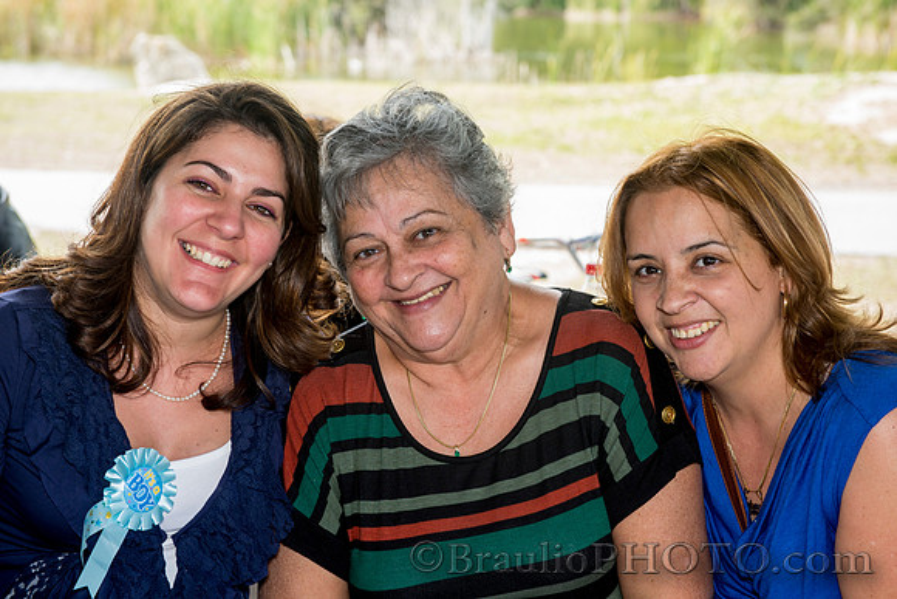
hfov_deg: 28.8
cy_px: 300
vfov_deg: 19.5
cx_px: 448
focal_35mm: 70
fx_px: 1744
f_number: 6.3
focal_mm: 70
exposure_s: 1/60
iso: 250
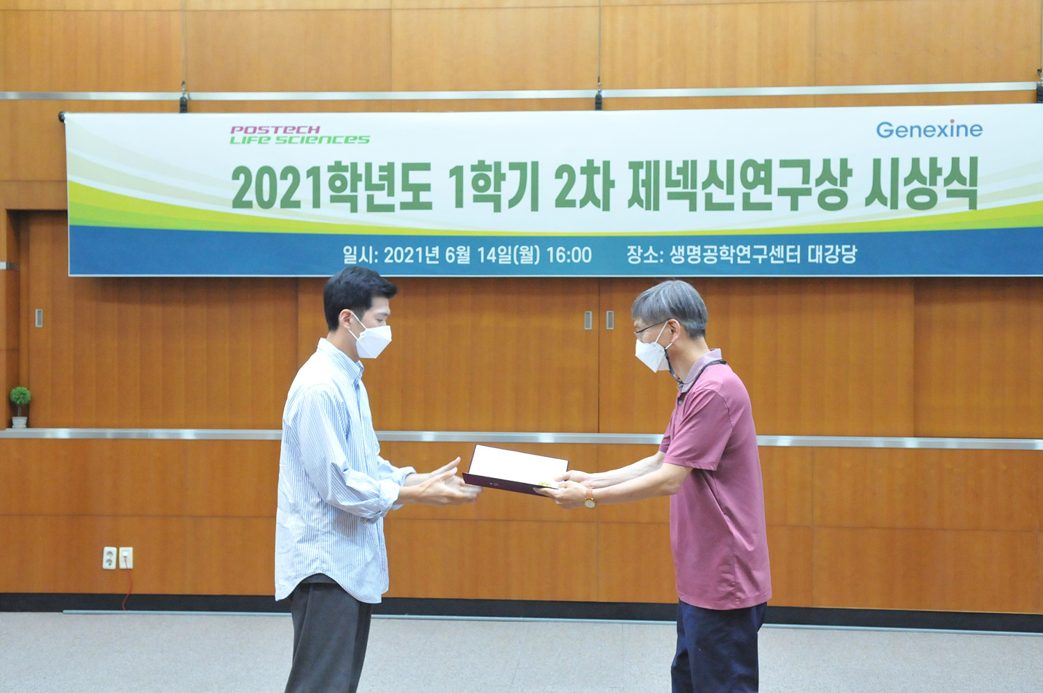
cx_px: 522
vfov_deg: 29.8
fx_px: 1302
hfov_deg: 43.7
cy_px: 346
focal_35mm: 45
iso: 3200
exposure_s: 1/60
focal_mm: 30
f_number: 4
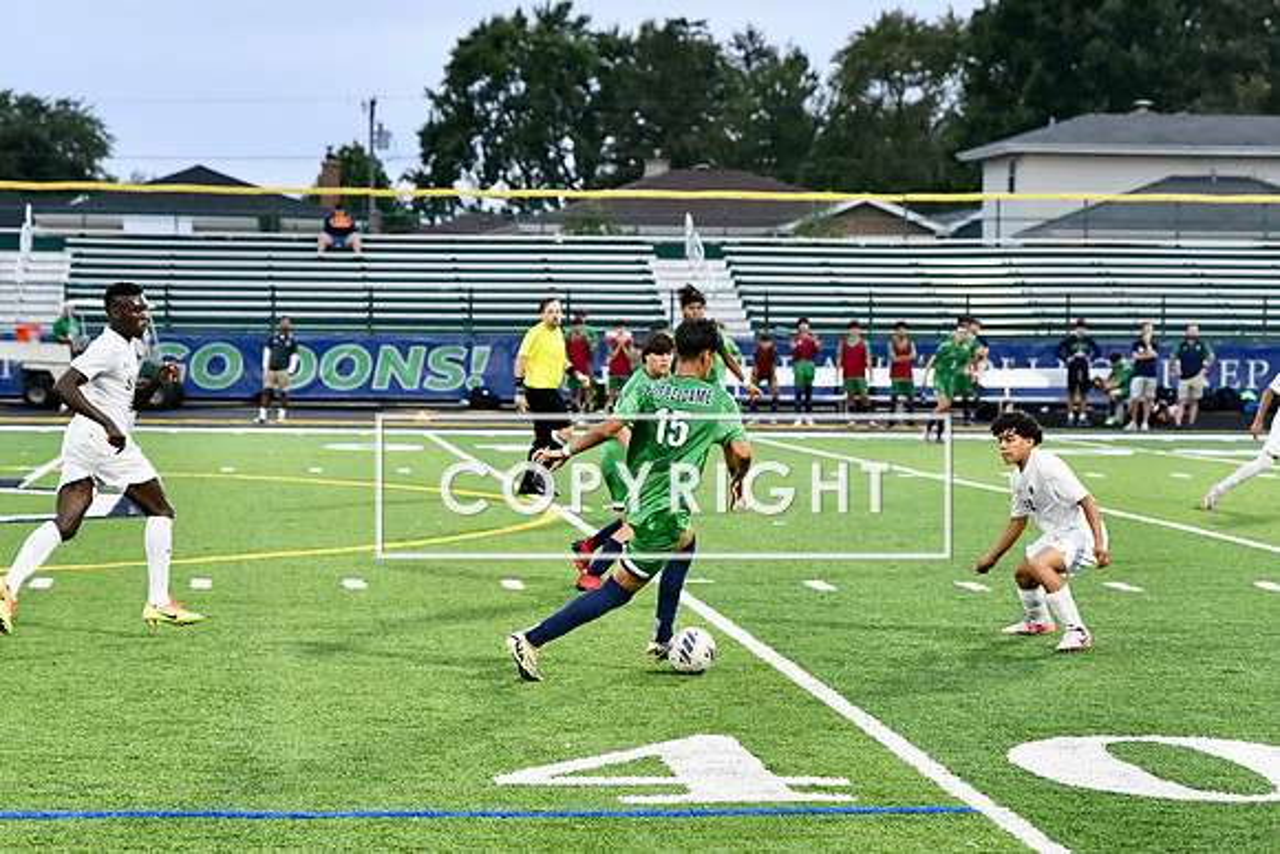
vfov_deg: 19.5
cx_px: 640
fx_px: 2489
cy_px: 427
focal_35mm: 70
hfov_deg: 28.8
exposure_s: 1/1000
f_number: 4
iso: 8000
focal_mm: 70
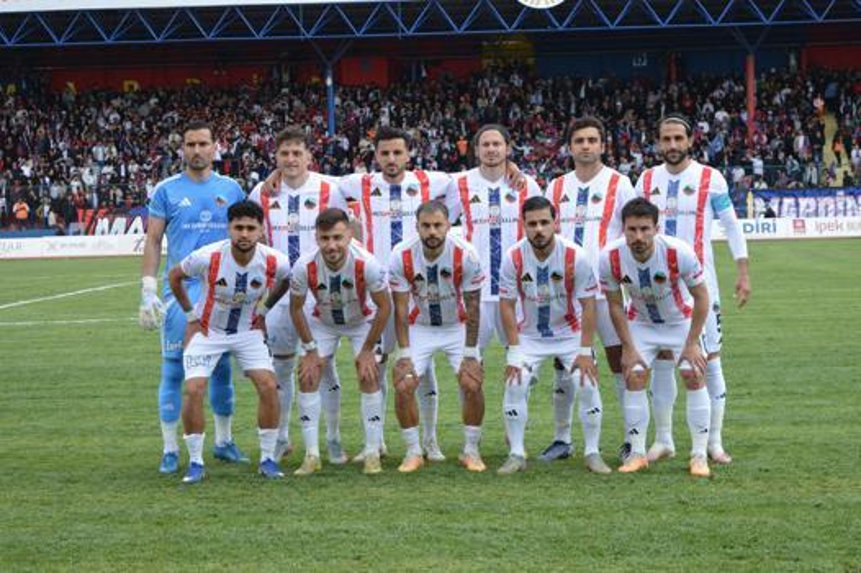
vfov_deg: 16.5
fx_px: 1972
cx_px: 430
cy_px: 286
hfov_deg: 24.6
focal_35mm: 82
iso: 100
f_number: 6.3
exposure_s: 1/160
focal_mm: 55
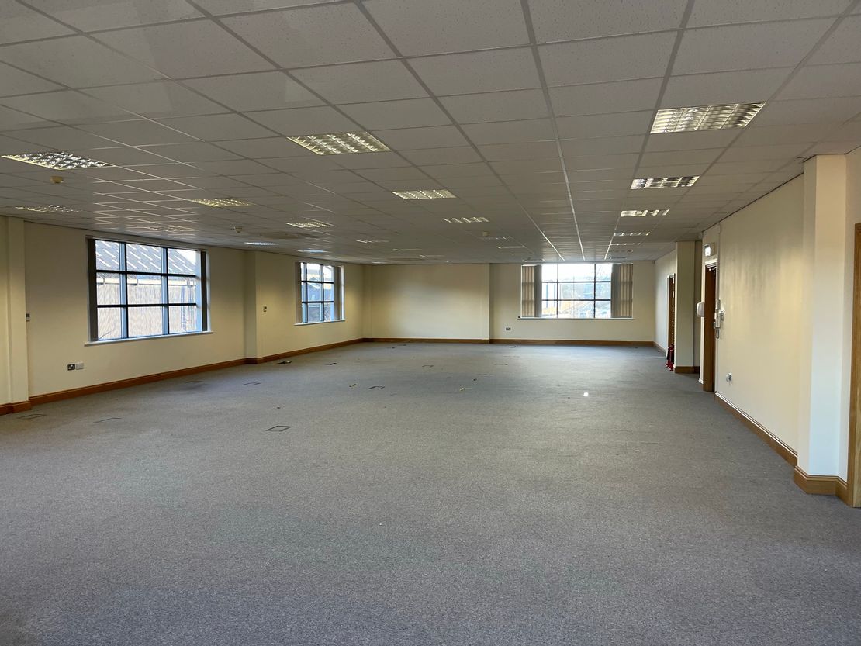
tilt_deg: -2.3
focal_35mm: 26
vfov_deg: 53.1
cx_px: 430
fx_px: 647
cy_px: 323
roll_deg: -0.3
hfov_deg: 67.3
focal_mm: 5.1
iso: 100
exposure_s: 1/100
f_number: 1.6
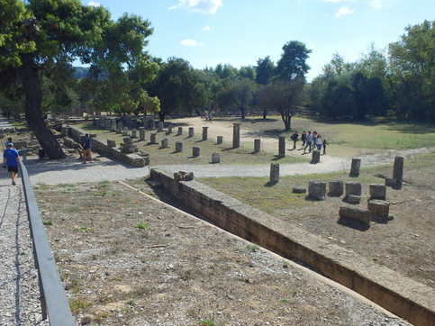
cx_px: 211
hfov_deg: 61.7
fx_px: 364
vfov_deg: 48.2
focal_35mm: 29
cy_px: 159
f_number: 11
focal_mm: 5
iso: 125
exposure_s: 1/160
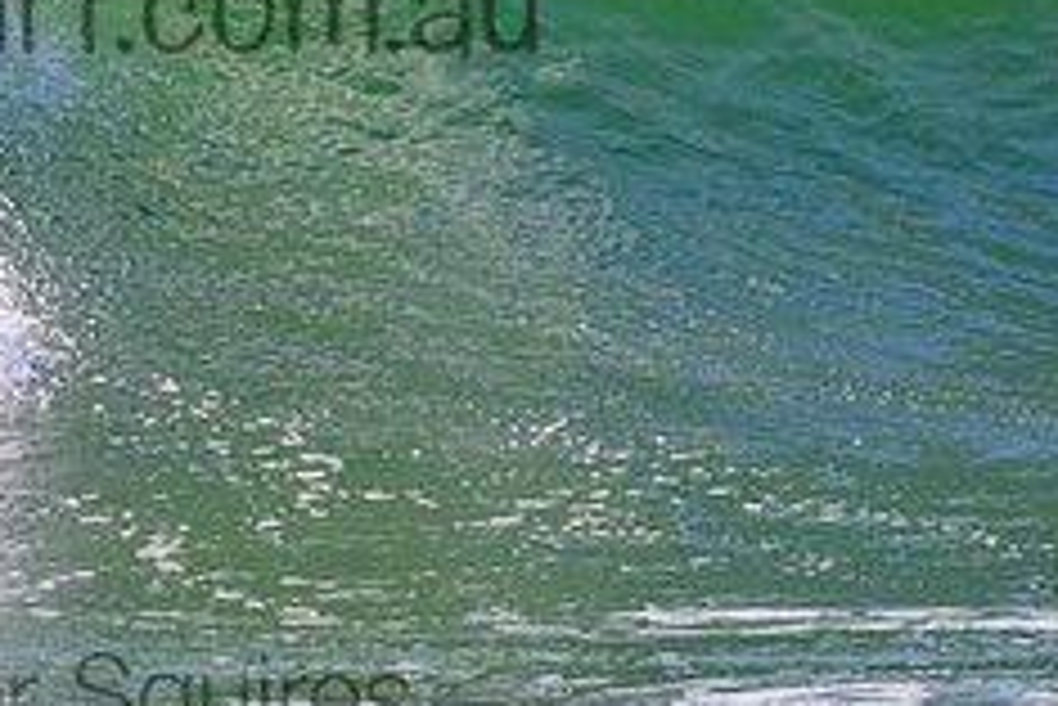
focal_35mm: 1974
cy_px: -52
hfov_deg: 1.0
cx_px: 63
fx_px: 58047
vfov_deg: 0.7
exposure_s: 1/2000
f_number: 11
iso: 1400
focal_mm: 800
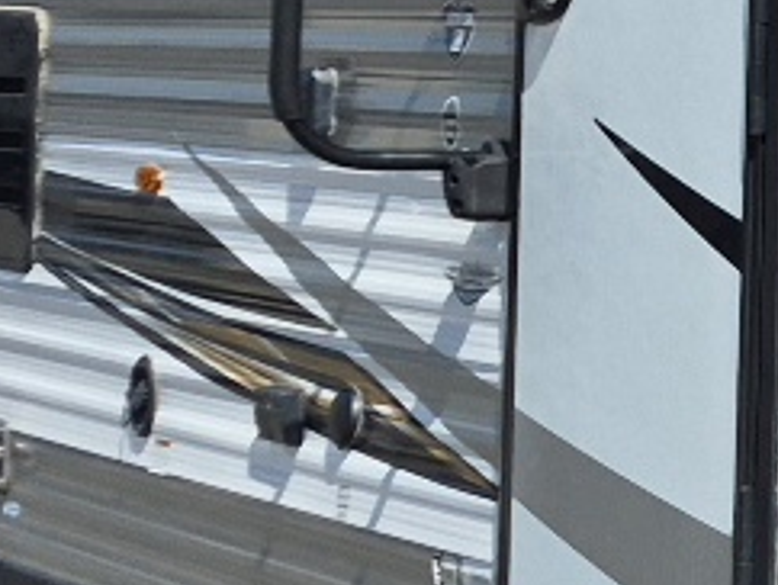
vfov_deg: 9.7
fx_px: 3420
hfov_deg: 10.6
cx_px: 2016
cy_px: -32
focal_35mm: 152
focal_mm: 5.4
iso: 80
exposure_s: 1/10000
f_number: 1.8
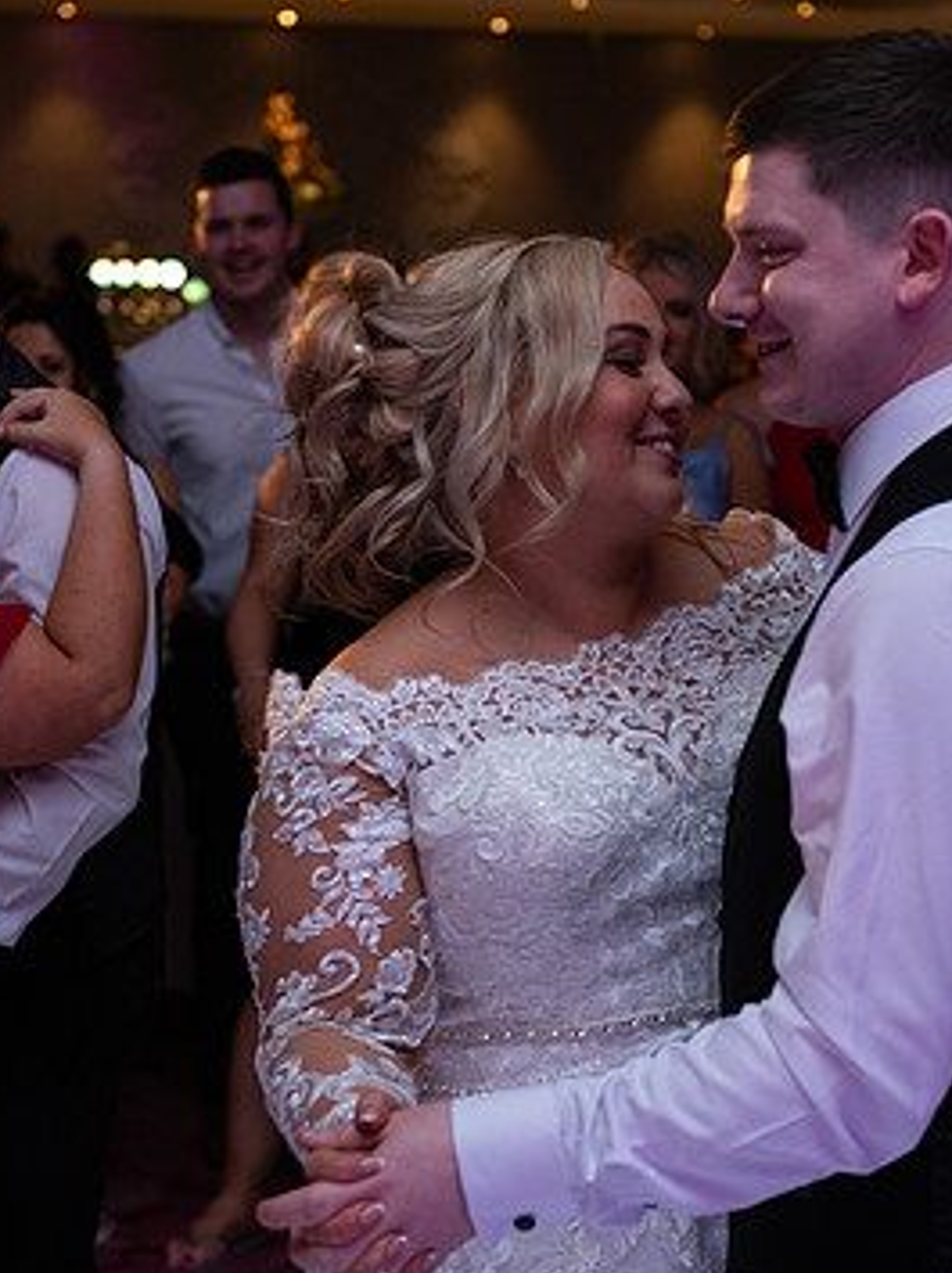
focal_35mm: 82
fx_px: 3010
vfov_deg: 23.9
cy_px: 631
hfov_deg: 18.0
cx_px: 474
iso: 1250
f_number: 3.5
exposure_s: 1/160
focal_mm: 52
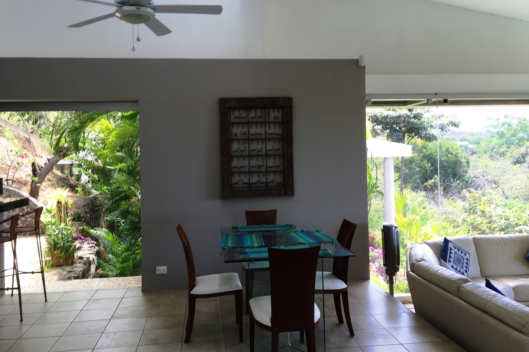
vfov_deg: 42.3
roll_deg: -0.1
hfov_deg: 60.3
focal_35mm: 31
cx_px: 267
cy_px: 161
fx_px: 455
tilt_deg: -0.6
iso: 32
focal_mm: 4.15
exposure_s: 1/60
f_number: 2.2
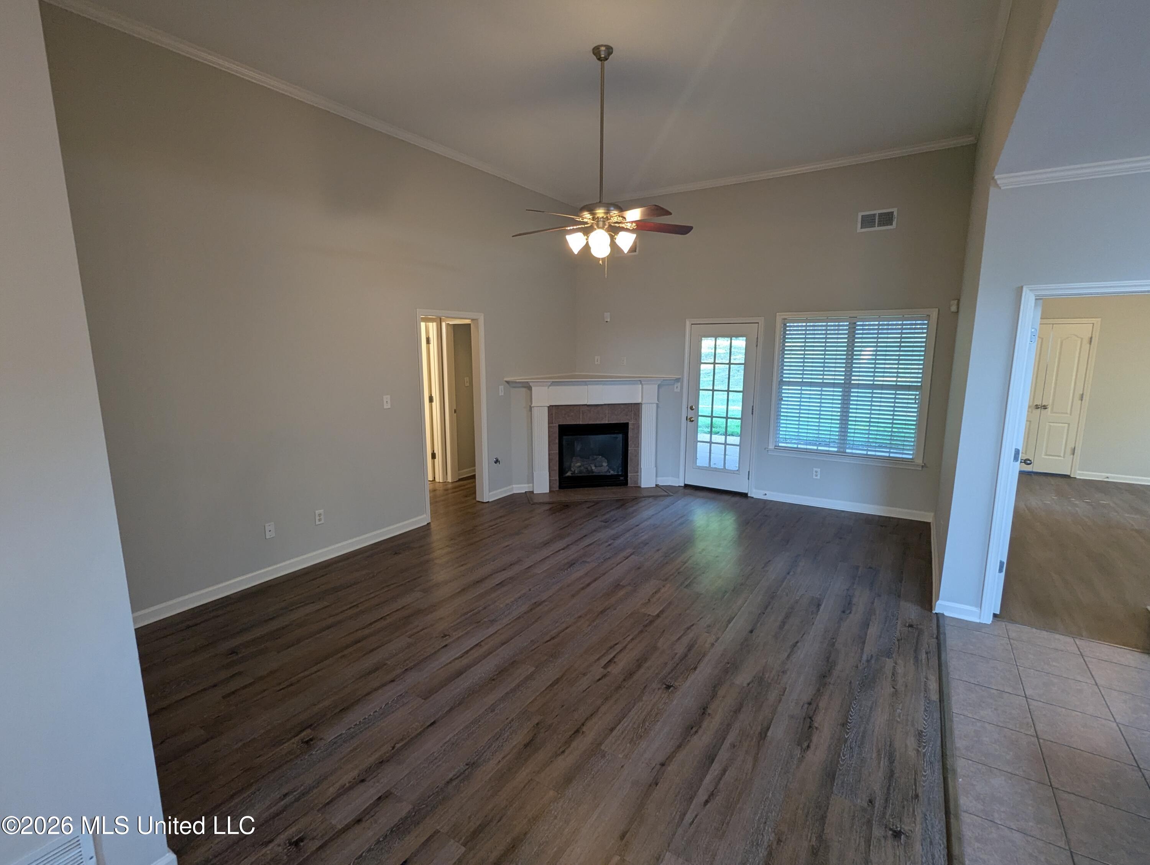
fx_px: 532
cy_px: 432
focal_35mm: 16
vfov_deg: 78.2
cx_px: 575
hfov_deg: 94.4
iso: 77
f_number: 2.2
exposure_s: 1/30
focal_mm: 2.35
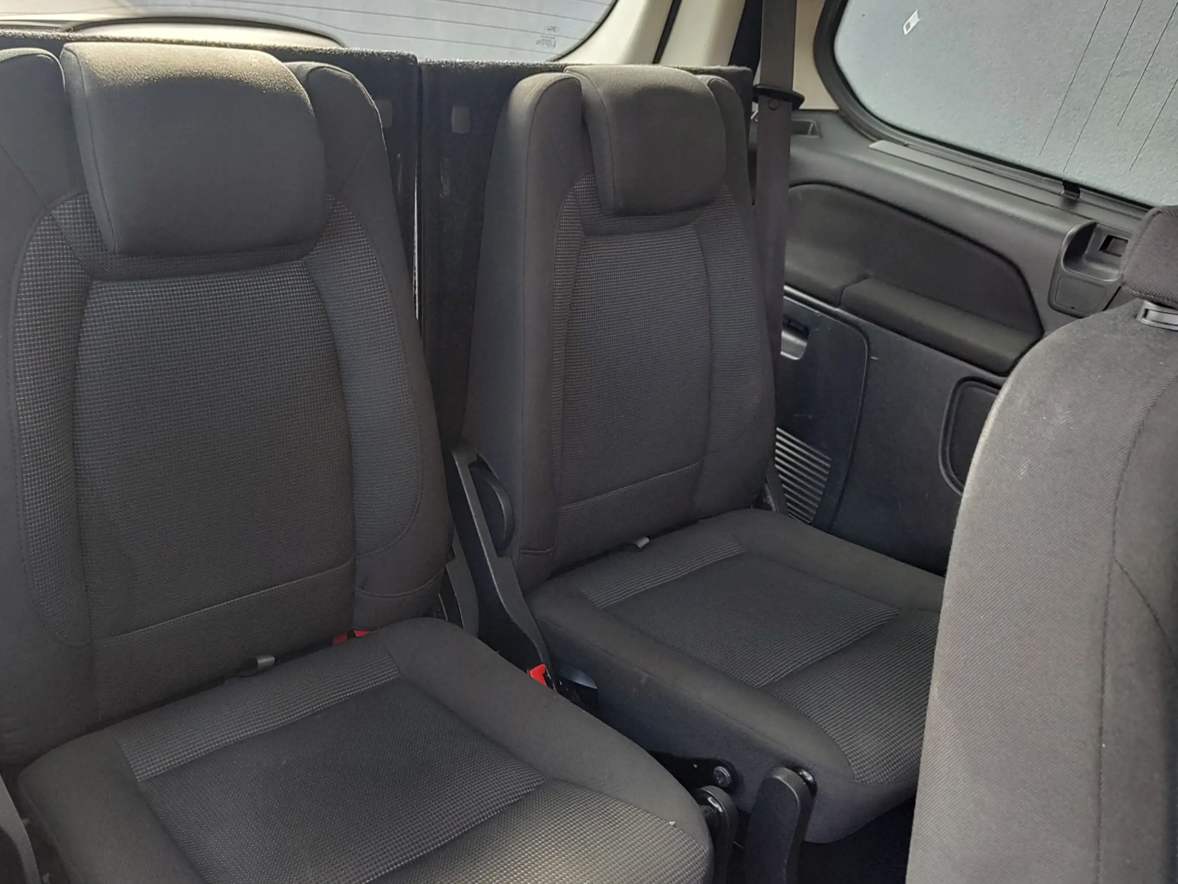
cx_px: 464
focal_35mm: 29
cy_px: 446
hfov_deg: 61.1
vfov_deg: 48.2
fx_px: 987
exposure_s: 1/50
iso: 255
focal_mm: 5.56
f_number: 1.8
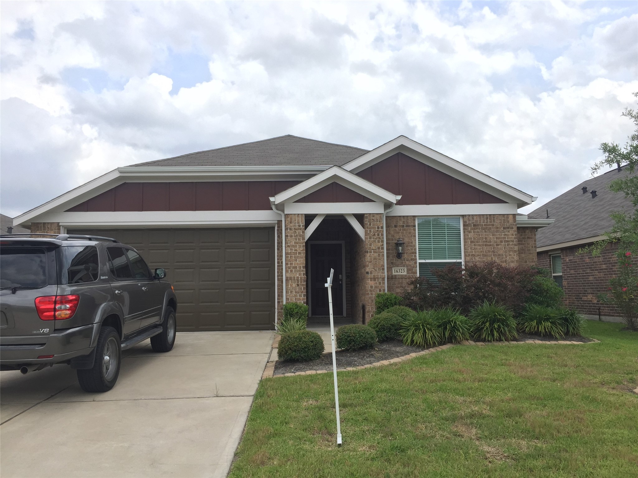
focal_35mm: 29
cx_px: 319
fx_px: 534
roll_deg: -0.3
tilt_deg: +7.2
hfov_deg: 61.7
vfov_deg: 48.2
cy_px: 239
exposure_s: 1/1041
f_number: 2.2
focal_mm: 4.15
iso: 32
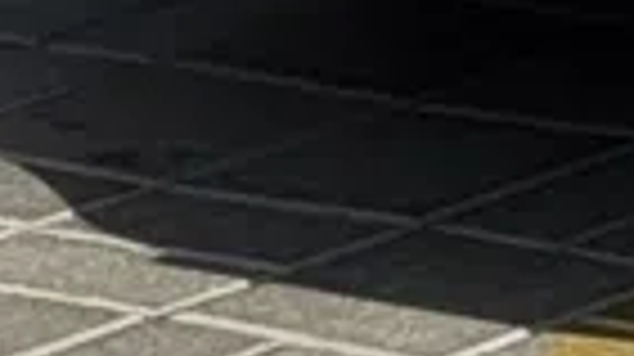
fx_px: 8532
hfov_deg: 4.1
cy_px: -1579
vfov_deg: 2.3
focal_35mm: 508
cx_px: 2154
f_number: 1.78
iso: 100
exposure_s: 1/8772
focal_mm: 6.76
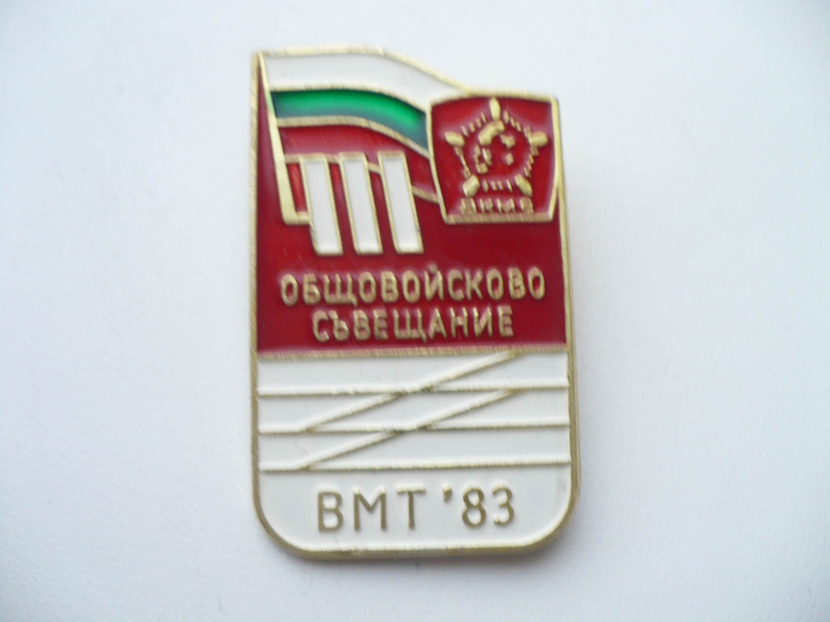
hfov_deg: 50.1
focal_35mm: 37
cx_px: 415
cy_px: 311
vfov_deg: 38.7
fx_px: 887
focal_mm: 6.1
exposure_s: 1/30
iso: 160
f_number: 2.8
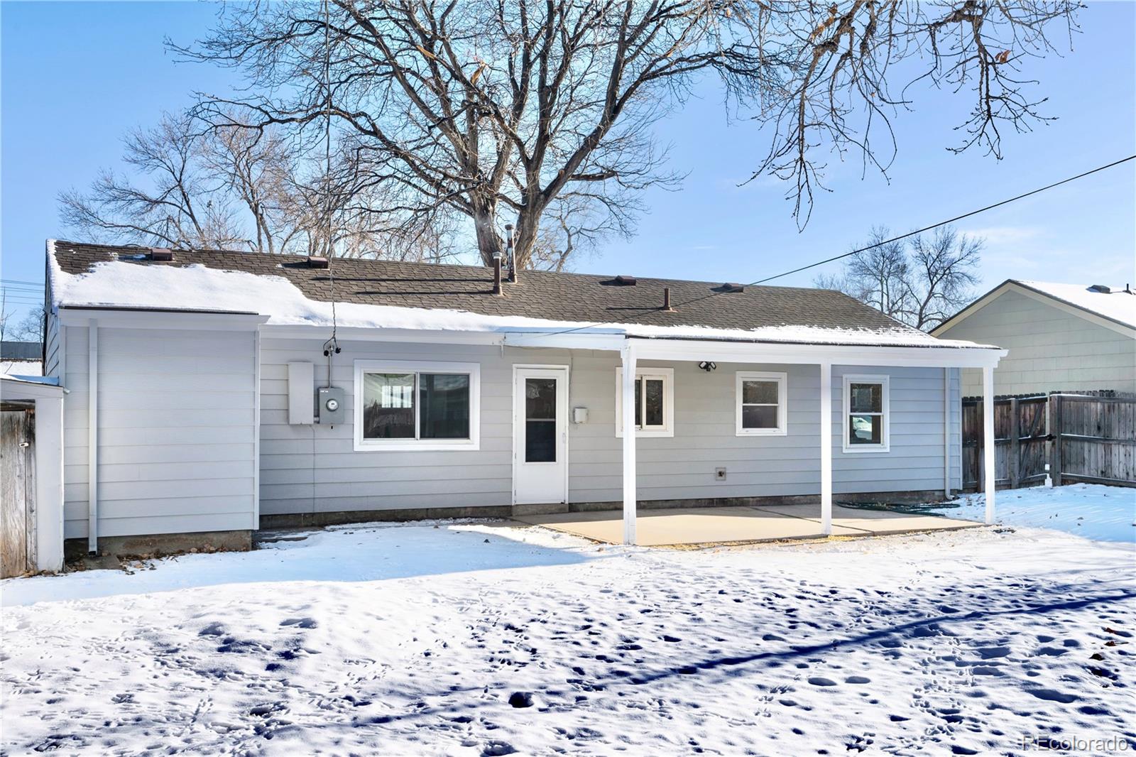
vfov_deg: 37.8
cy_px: 378
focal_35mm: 35
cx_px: 568
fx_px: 1104
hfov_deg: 54.4
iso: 100
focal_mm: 35
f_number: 11
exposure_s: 1/200
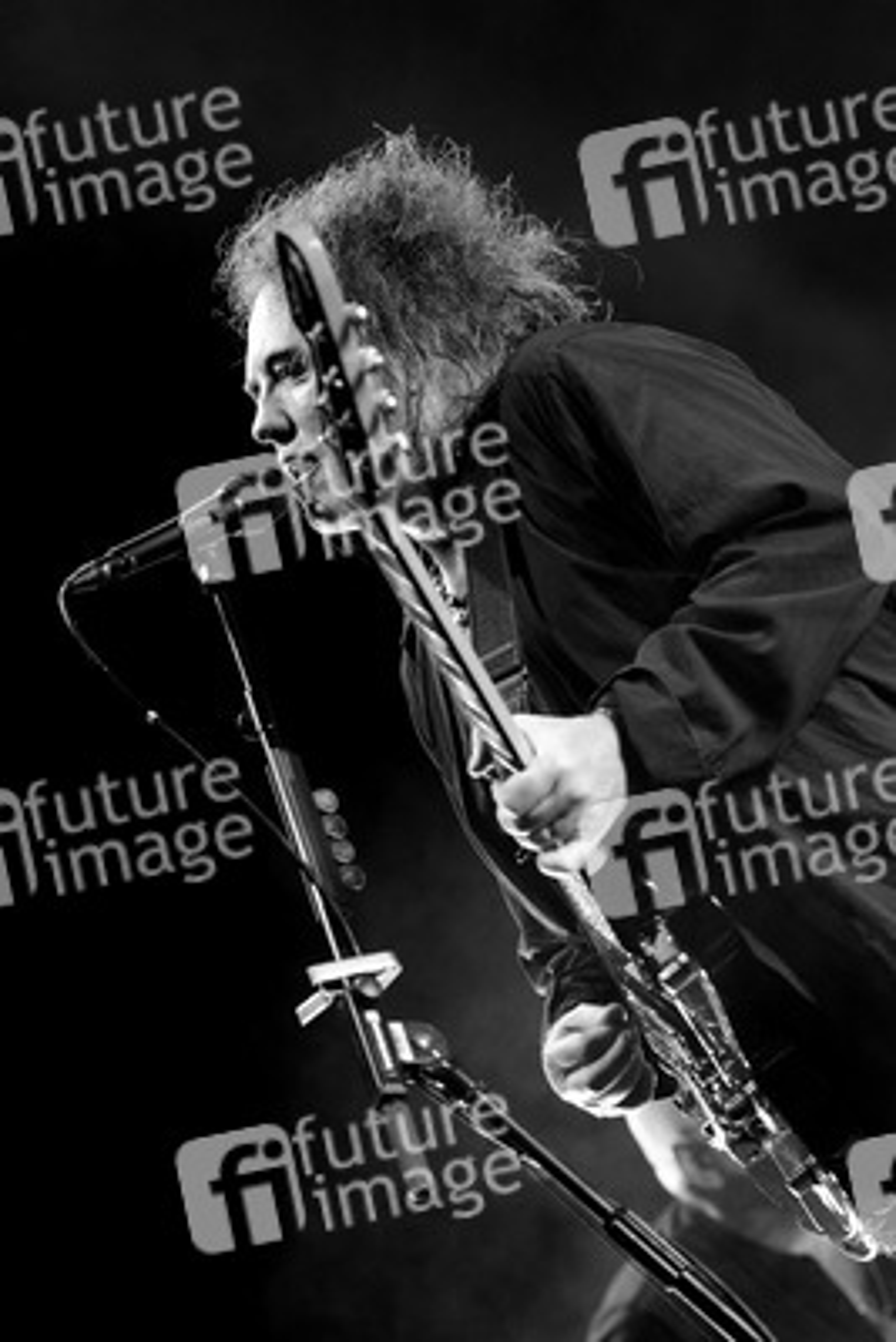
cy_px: 671
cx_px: 448
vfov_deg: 18.6
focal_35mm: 110
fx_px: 4103
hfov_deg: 12.5
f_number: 3.2
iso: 1600
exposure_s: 1/320
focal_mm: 110
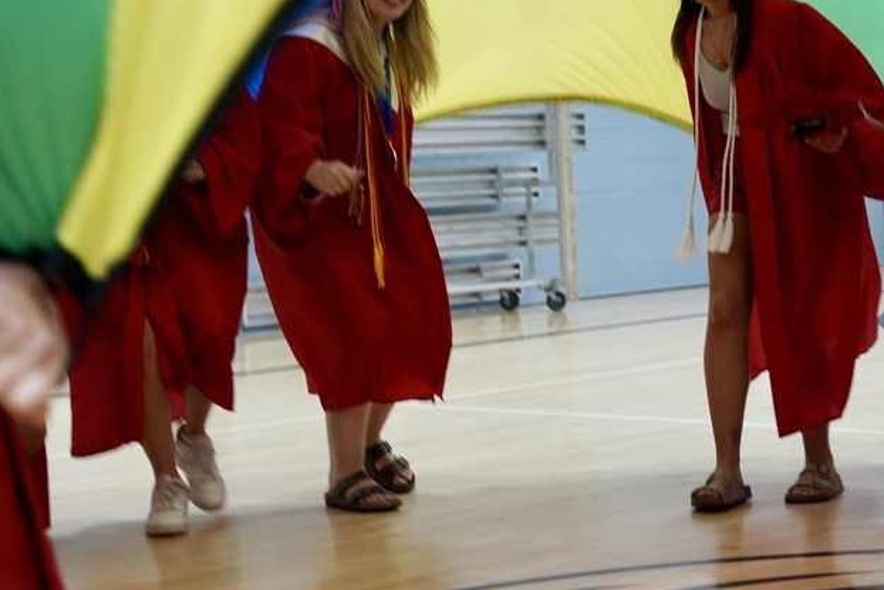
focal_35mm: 85
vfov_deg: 16.0
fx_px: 2099
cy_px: 389
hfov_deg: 23.6
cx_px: 624
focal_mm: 51.9
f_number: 4
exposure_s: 1/160
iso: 1600
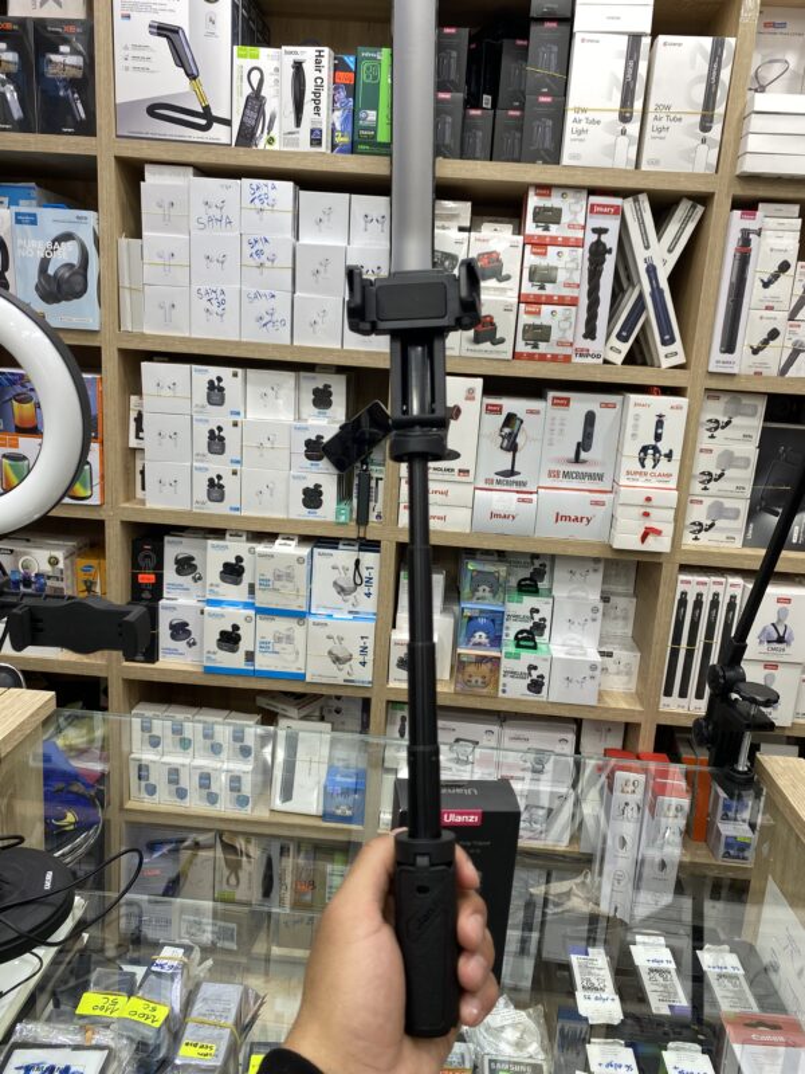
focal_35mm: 26
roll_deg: -4.0
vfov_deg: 67.3
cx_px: 402
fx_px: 806
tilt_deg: -12.3
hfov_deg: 53.1
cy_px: 537
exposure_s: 1/100
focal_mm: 4.25
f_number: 1.8
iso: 32
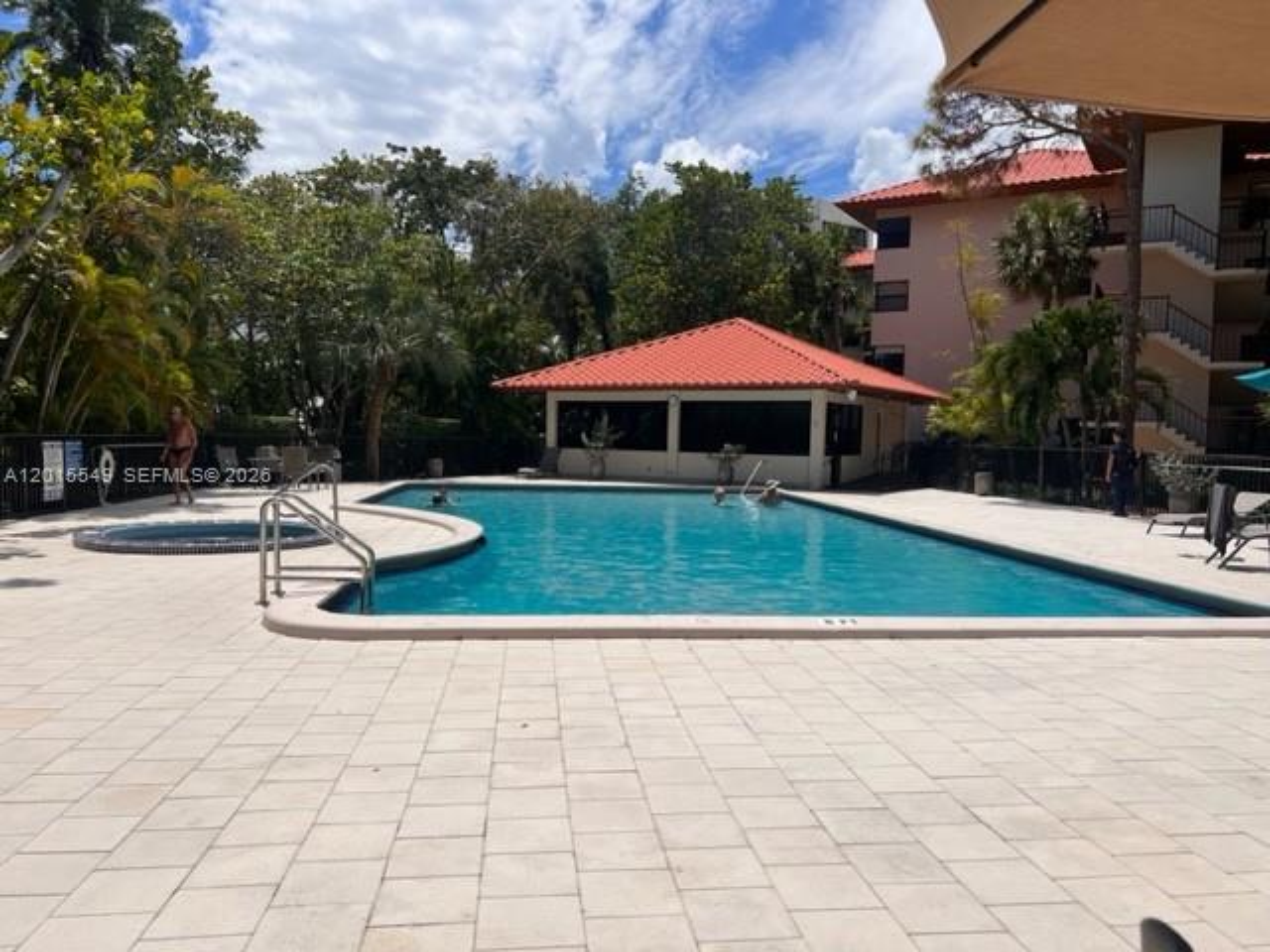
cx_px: 635
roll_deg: -1.5
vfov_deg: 53.1
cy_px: 476
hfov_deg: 67.3
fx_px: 954
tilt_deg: -3.6
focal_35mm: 26
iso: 50
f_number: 1.5
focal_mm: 5.7
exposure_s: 1/10309
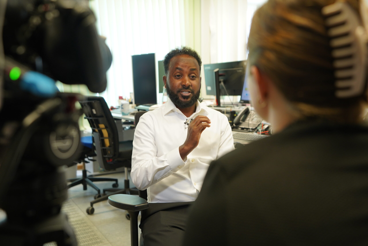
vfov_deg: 38.9
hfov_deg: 55.8
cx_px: 184
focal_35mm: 34
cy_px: 123
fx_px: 348
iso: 640
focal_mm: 34
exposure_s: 1/100
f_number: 2.8
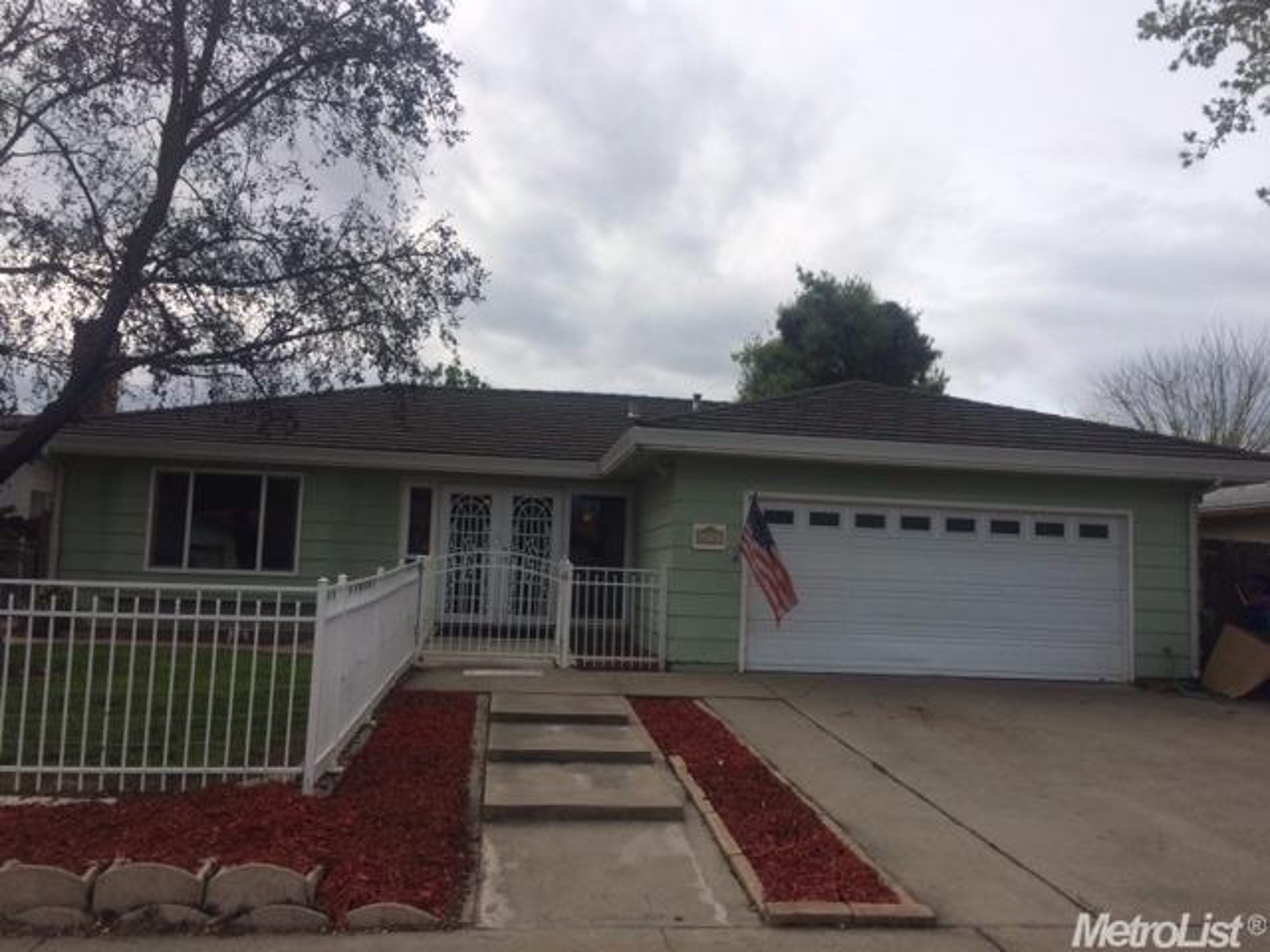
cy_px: 476
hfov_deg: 61.7
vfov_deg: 48.2
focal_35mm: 29
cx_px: 635
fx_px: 1064
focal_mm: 4.15
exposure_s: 1/2740
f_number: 2.2
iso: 32
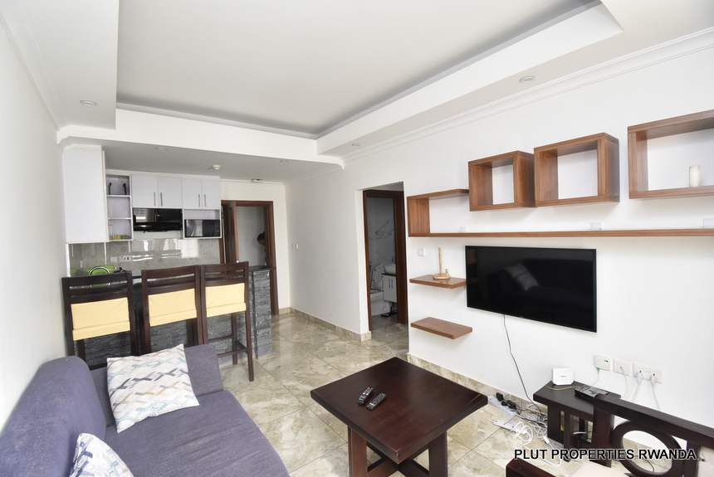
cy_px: 238
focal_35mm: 15
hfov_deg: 100.3
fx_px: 298
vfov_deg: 77.4
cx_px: 357
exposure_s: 1/13
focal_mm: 10
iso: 800
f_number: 8
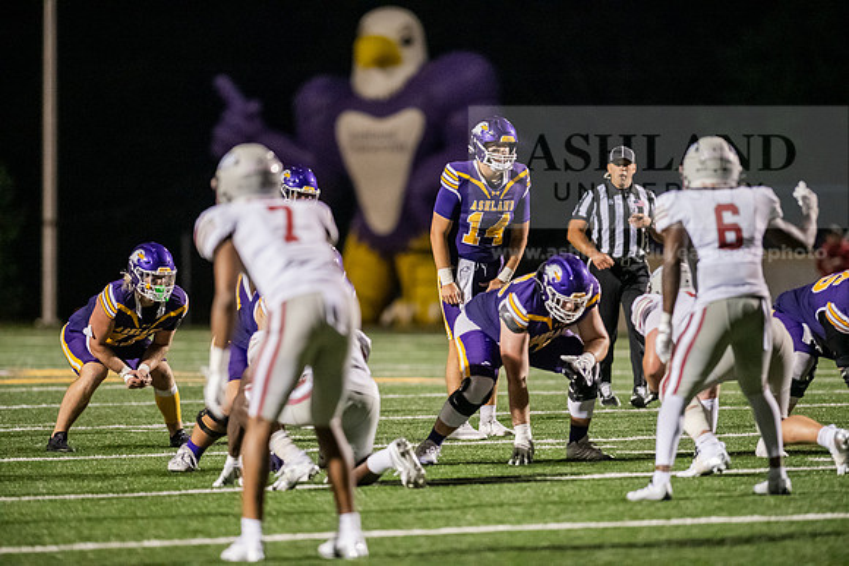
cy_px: 283
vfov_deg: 4.6
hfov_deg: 6.9
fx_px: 7076
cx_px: 424
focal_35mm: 300
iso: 6400
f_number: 2.8
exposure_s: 1/800
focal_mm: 300
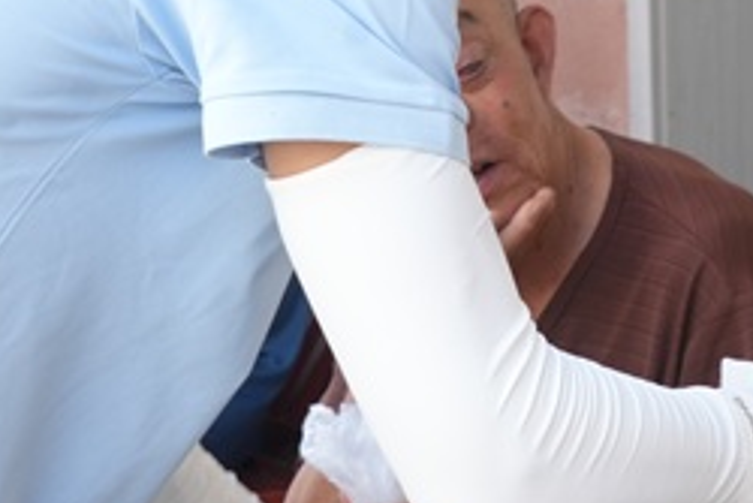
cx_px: 678
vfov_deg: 5.6
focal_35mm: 244
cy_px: 295
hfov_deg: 8.4
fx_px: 5106
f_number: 9
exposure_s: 1/50
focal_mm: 61
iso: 320
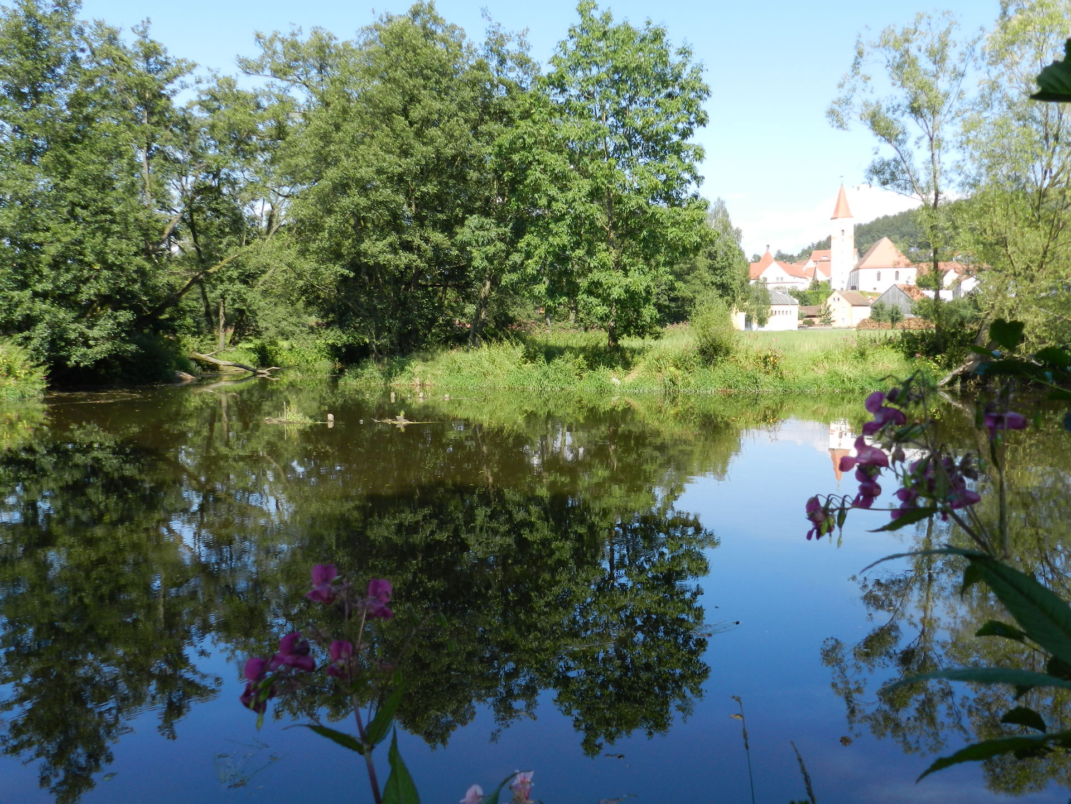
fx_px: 990
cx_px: 536
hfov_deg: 56.8
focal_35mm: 32
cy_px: 402
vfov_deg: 44.2
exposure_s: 1/640
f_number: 3.7
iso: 160
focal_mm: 5.6
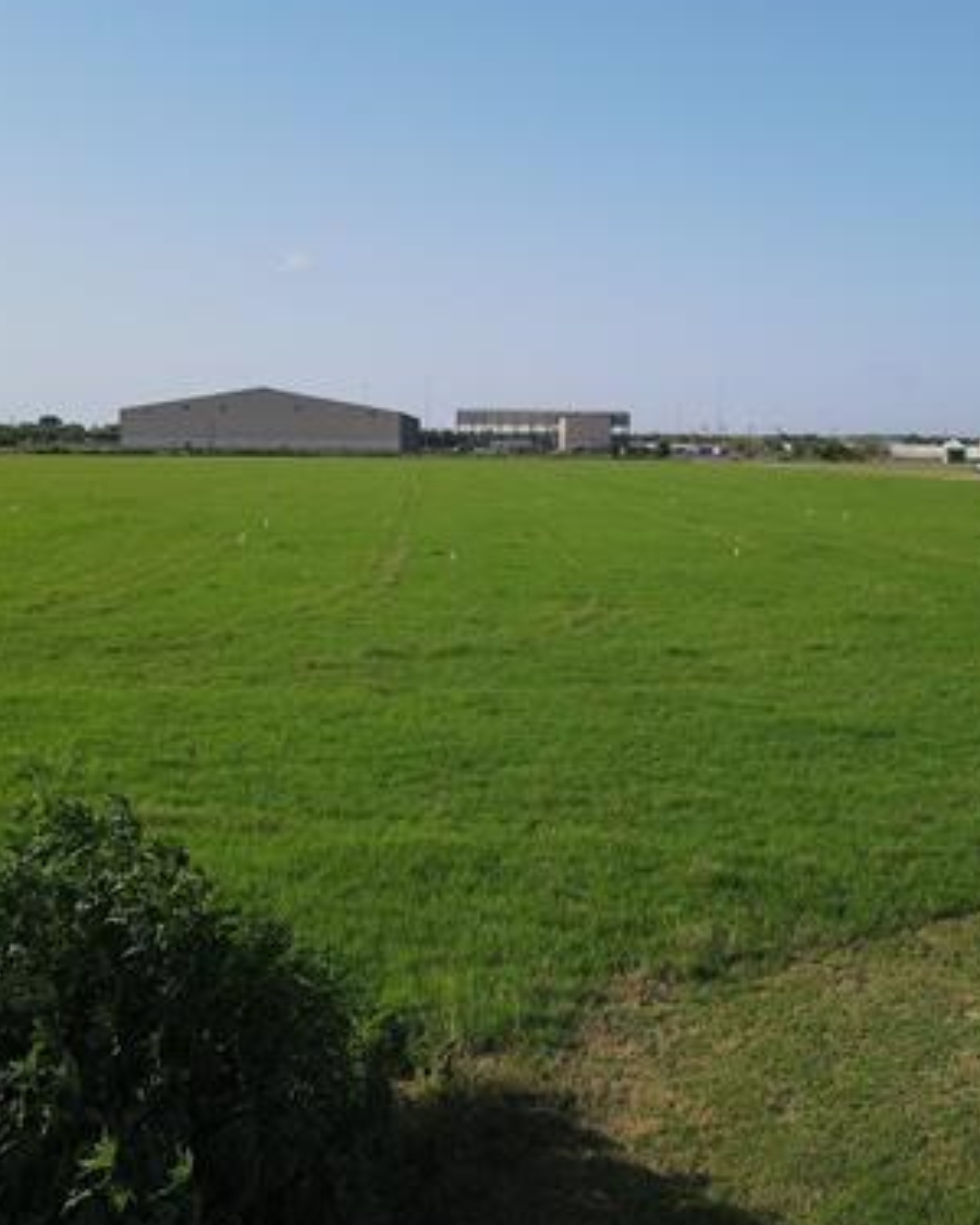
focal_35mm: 40
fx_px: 1450
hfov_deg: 37.3
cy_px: 480
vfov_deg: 45.5
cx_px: 555
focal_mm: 4.5
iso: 100
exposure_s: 1/800
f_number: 2.8
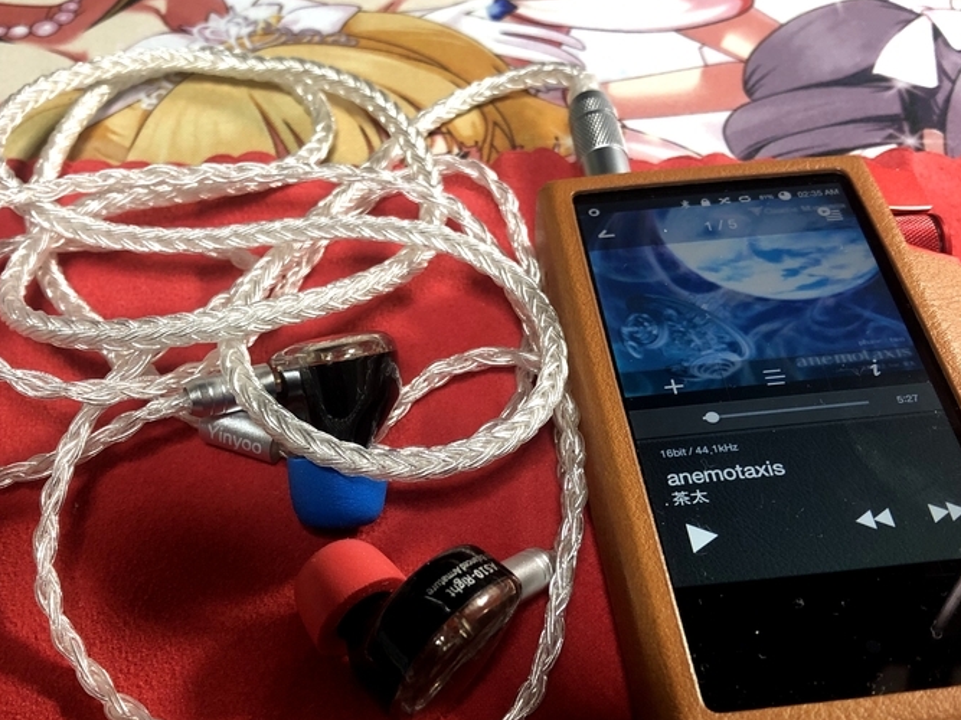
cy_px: 448
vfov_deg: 33.4
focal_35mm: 43
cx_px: 487
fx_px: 1194
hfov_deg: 43.9
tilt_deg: -53.5
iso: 50
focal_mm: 3.99
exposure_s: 1/17
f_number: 1.8
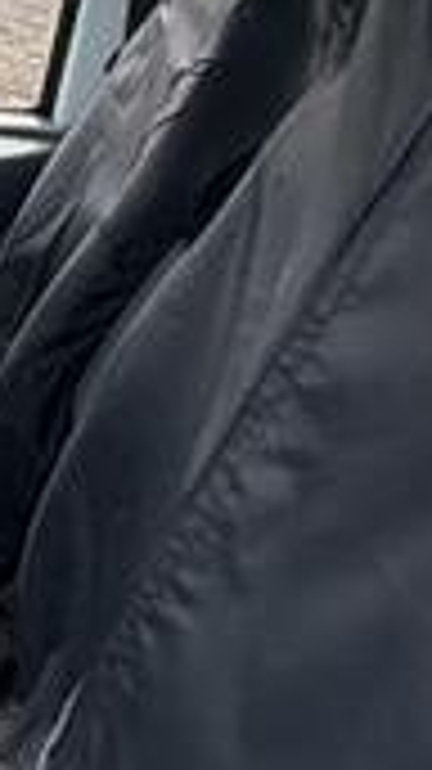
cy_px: 131
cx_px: -382
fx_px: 1632
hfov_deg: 13.3
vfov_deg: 26.0
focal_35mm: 80
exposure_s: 1/522
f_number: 2.2
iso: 64
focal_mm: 2.22
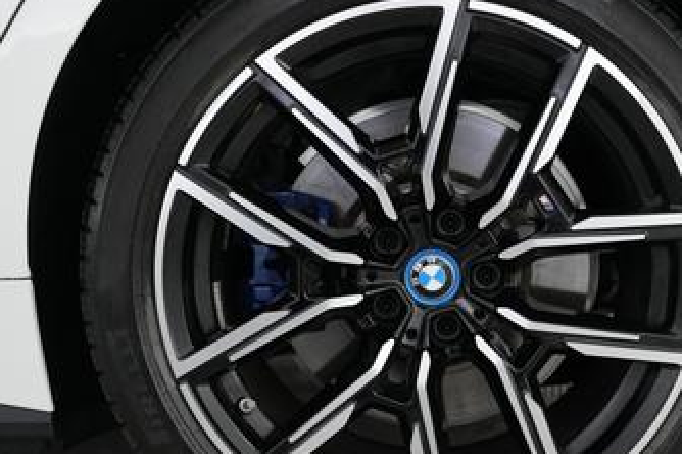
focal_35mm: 46
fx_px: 871
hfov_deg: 42.4
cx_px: 439
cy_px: 290
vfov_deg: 29.0
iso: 4000
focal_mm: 24
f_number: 2.8
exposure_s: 1/160
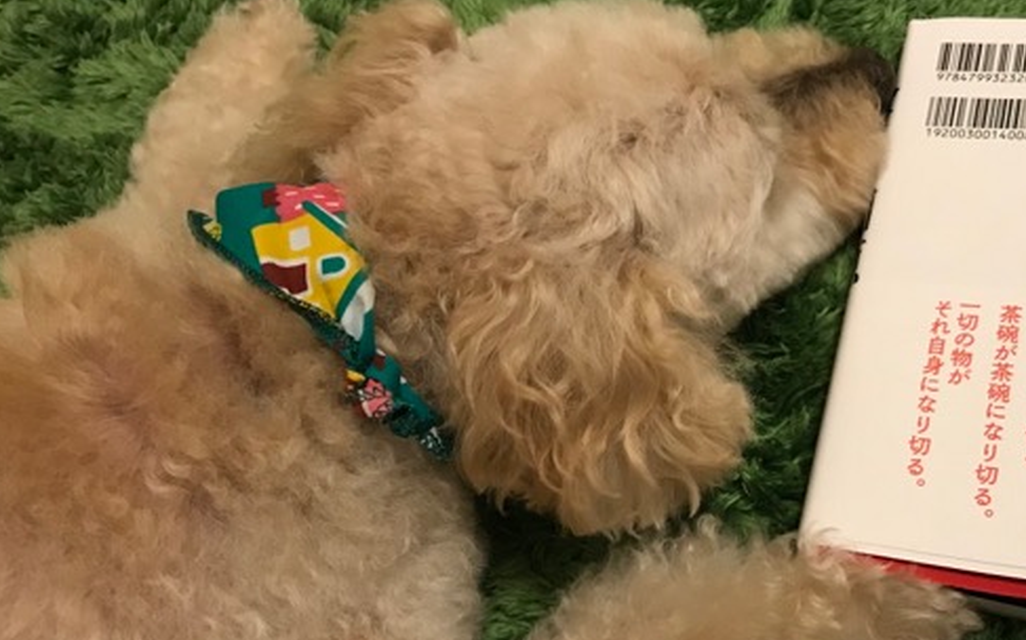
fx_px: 1090
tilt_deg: -64.2
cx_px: 664
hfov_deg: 49.7
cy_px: 352
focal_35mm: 39
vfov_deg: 32.7
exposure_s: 1/17
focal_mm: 3.99
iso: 80
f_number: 1.8
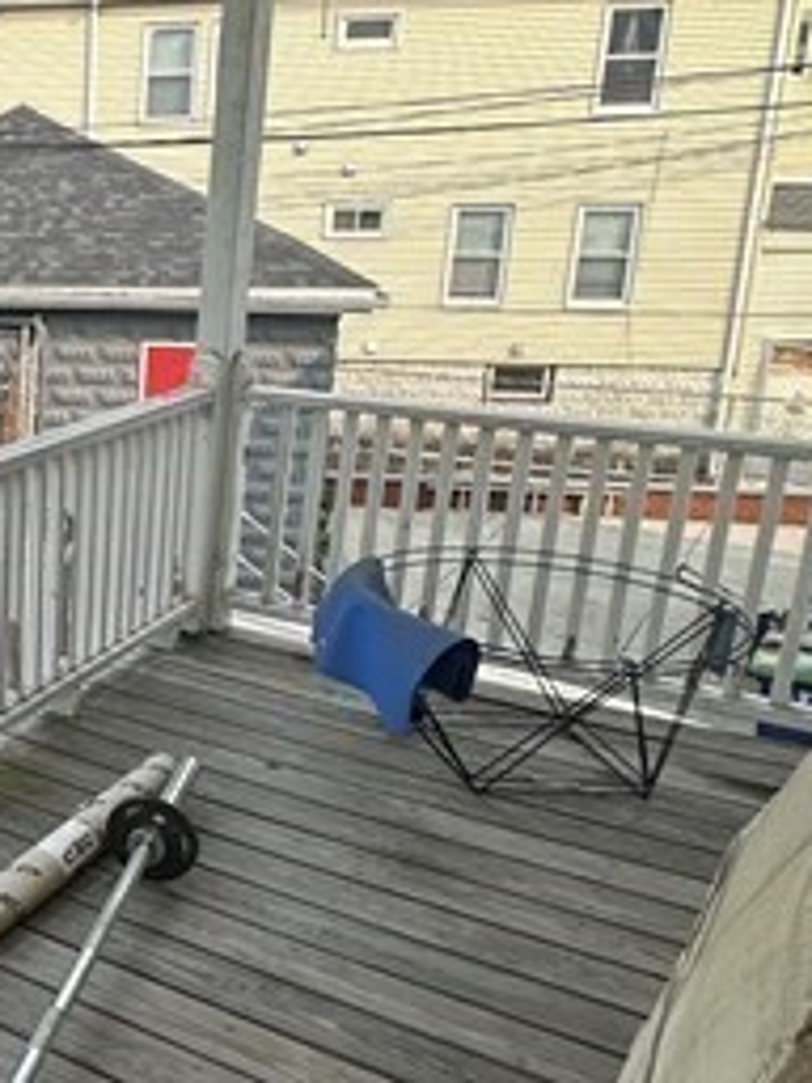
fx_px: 1314
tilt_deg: -15.0
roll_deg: +1.9
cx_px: -266
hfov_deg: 27.9
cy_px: 474
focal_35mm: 42
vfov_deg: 44.7
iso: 40
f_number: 2.2
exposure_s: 1/530
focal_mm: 2.22
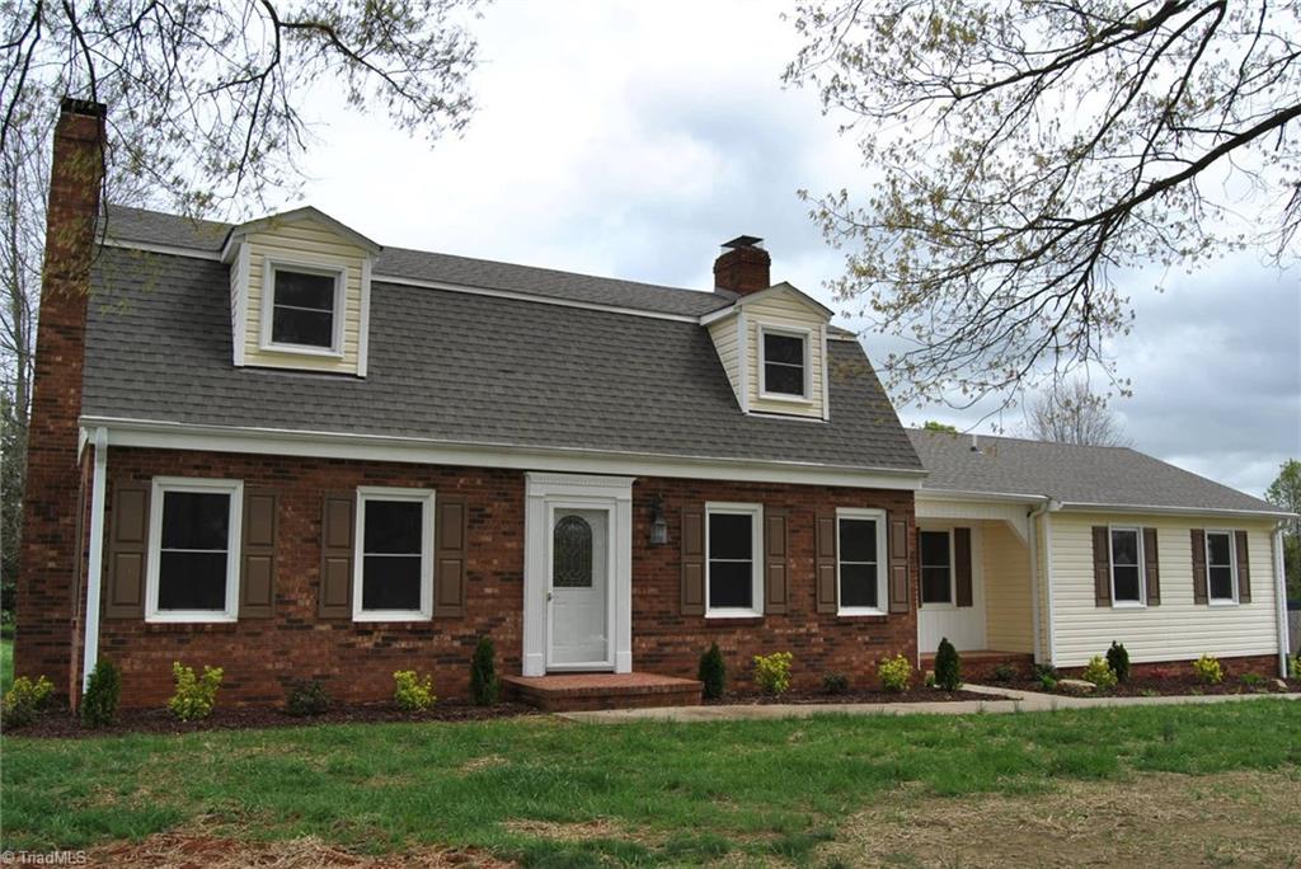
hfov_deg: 61.9
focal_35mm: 30
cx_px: 650
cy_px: 434
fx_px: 1085
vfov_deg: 43.7
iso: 100
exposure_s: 1/200
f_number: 9
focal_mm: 20
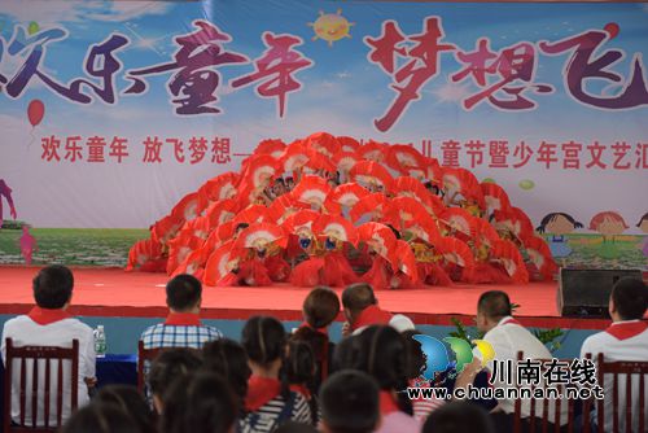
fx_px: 1261
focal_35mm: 70
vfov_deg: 19.5
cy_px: 216
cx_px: 324
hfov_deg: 28.8
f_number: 2.8
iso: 1250
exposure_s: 1/640
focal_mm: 70
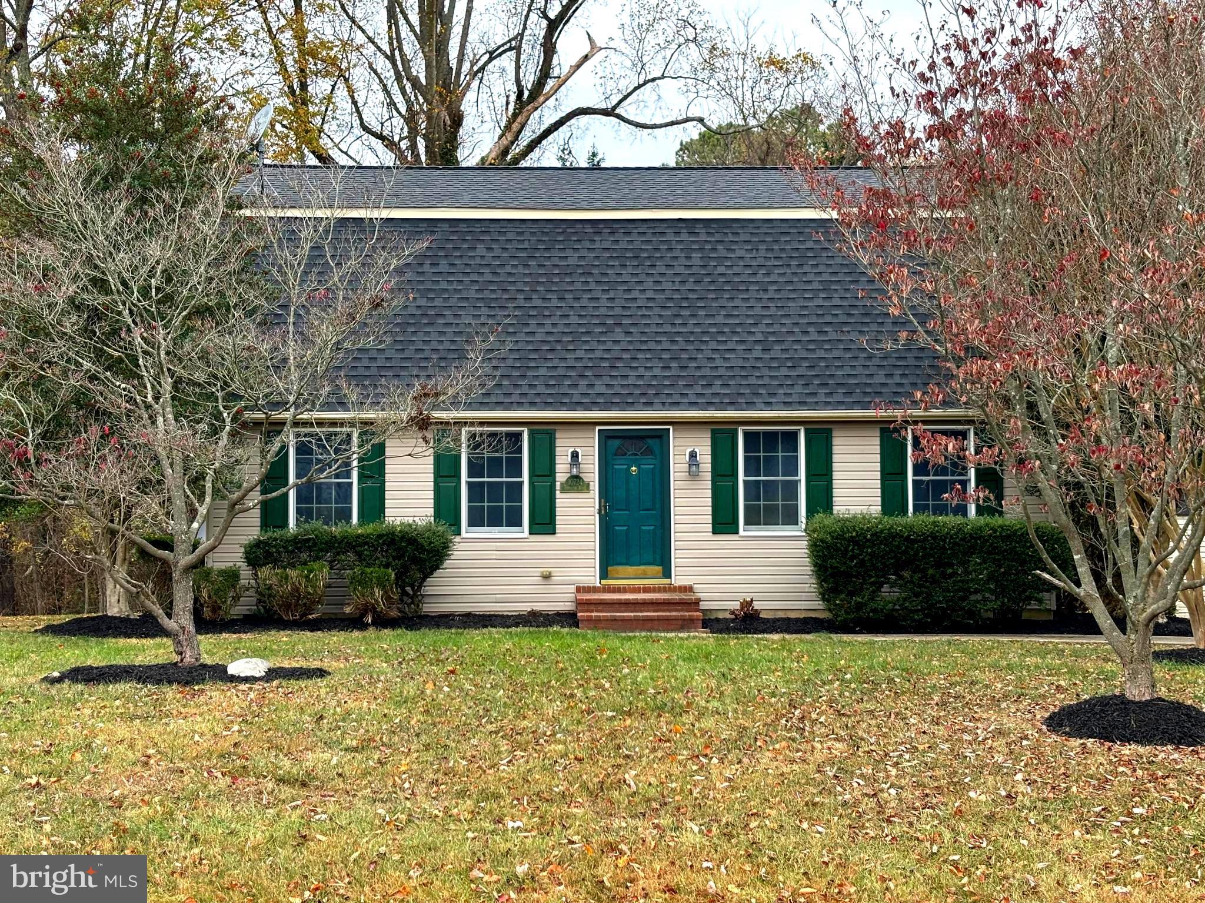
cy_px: 452
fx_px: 1810
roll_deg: -0.1
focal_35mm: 52
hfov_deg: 36.8
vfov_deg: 28.0
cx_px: 602
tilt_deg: +2.4
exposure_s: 1/210
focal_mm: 5.96
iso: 32
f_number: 1.6
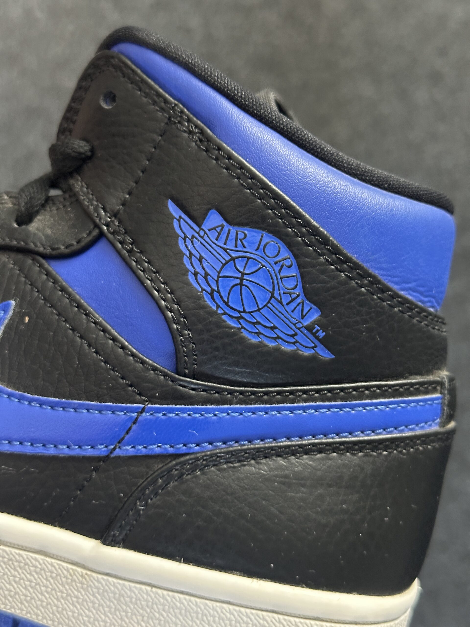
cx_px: 235
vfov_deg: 39.7
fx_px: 869
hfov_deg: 30.3
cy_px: 314
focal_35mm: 48
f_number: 1.78
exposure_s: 1/25
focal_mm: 6.86
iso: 500
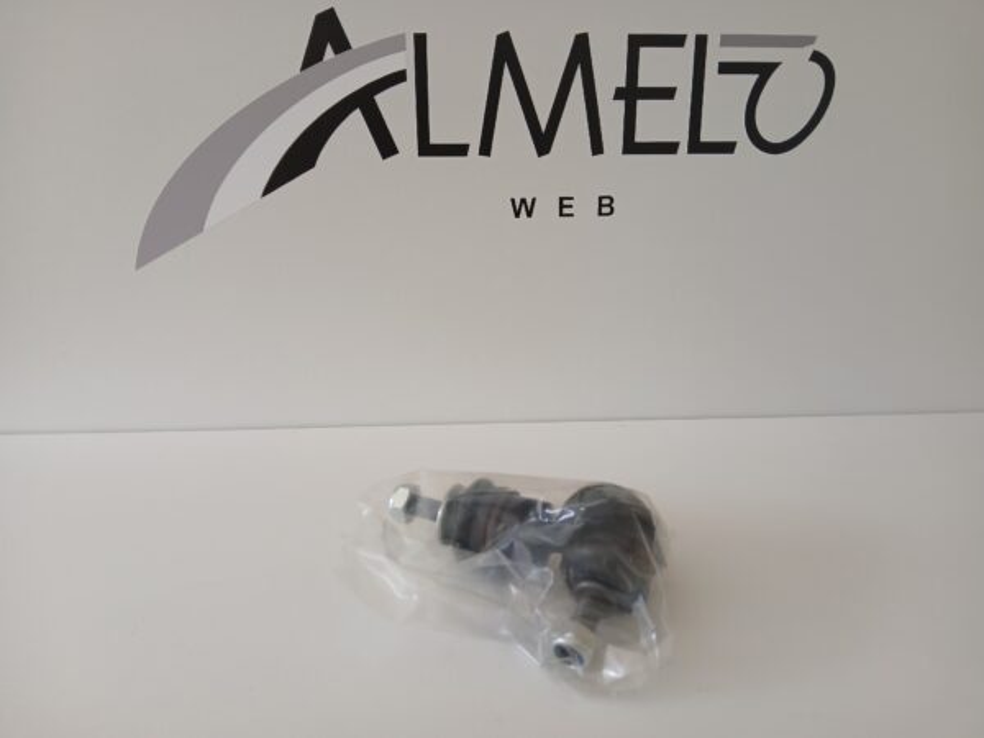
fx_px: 739
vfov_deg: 53.1
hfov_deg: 67.3
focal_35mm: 26
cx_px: 492
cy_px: 369
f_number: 1.8
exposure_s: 1/50
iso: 25
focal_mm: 3.98
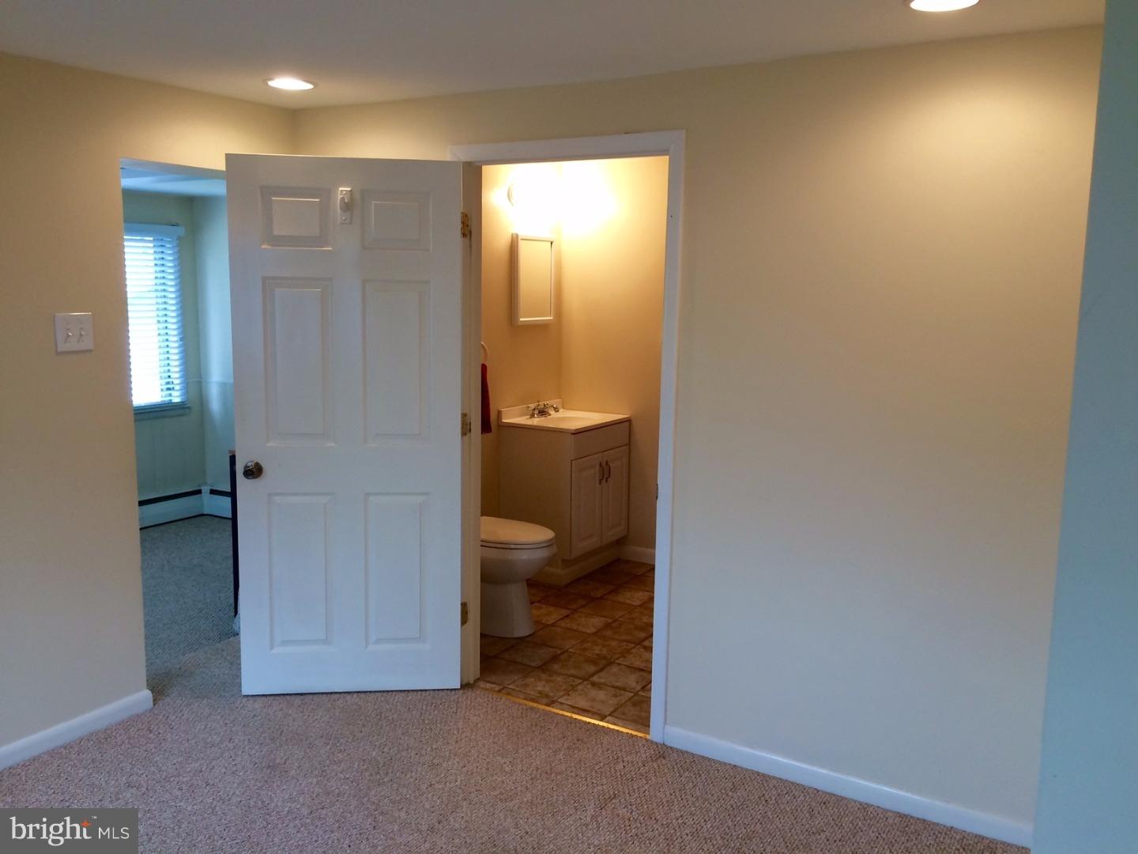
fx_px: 953
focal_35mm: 29
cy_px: 427
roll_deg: -0.3
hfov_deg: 61.7
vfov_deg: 48.2
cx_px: 569
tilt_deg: -7.9
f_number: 2.2
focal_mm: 4.15
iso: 32
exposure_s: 1/40
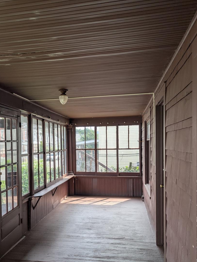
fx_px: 257
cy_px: 146
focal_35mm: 34
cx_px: 71
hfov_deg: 41.5
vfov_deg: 53.8
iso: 22
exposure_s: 1/345
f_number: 1.68
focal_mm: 6.9
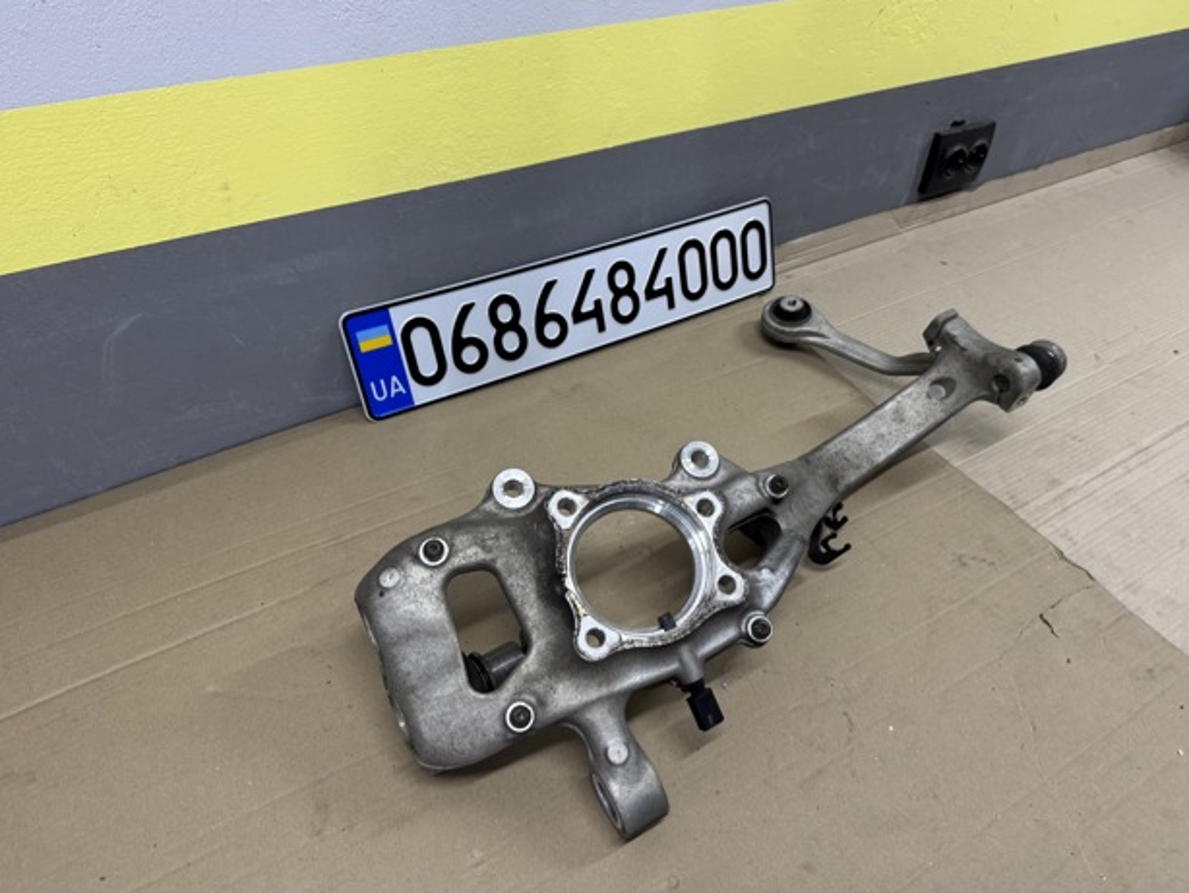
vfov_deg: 54.9
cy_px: 440
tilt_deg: -42.7
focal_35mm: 25
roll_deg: -5.6
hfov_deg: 69.4
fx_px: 859
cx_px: 614
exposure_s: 1/100
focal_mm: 6.76
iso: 200
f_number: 1.78
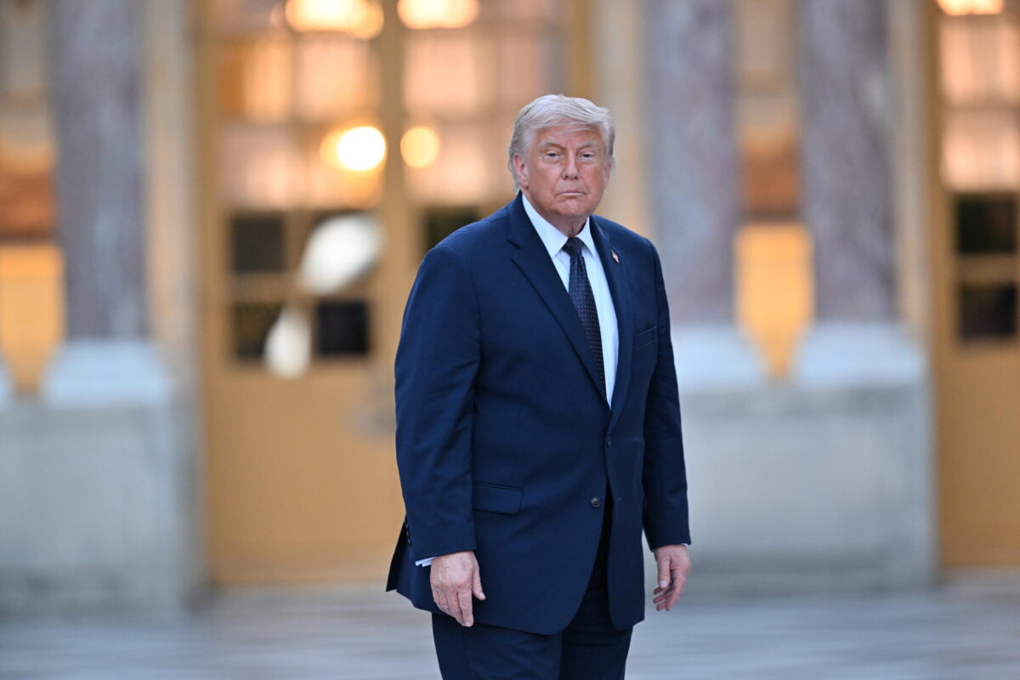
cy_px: 340
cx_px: 510
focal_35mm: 400
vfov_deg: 3.4
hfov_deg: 5.2
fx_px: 11332
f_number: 3.5
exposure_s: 1/250
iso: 2500
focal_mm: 400
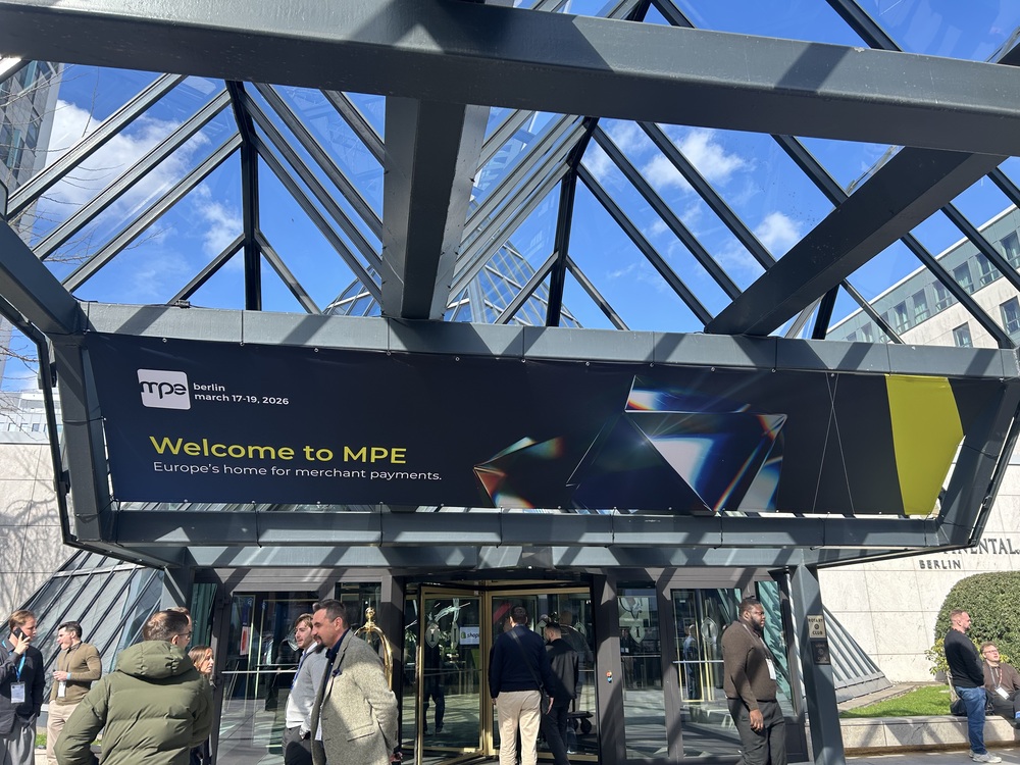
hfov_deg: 67.3
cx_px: 510
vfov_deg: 53.1
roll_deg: +0.7
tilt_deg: +18.6
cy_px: 382
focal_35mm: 26
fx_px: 766
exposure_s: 1/982
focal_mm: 5.7
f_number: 1.5
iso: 50
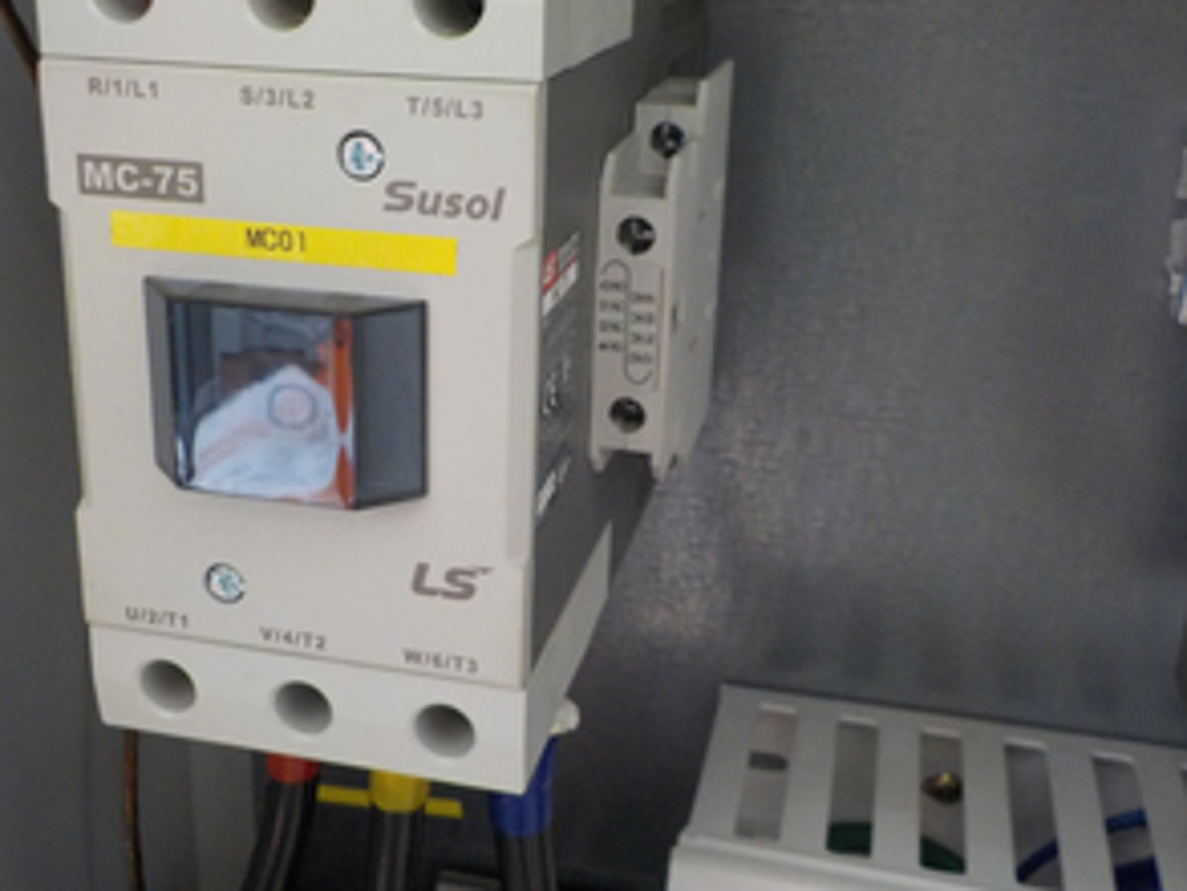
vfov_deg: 35.1
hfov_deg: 45.6
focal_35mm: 41
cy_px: 409
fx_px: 1406
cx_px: 506
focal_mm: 4.1
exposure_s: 1/13
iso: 400
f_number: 3.3
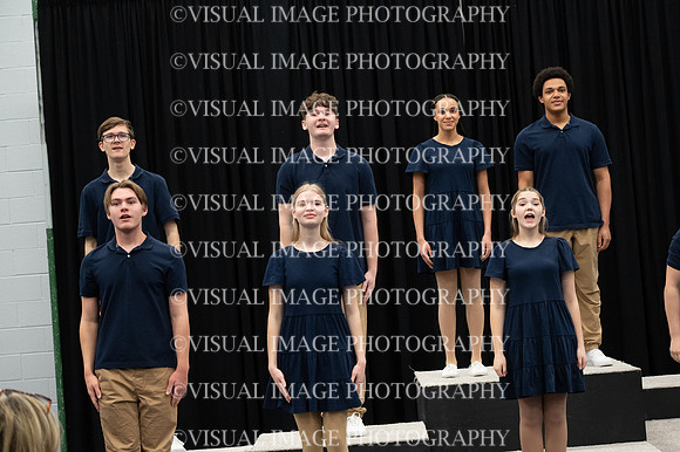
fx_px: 1850
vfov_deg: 13.9
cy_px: 226
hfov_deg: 20.8
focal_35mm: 98
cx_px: 340
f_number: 6.3
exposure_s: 1/100
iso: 6400
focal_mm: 98
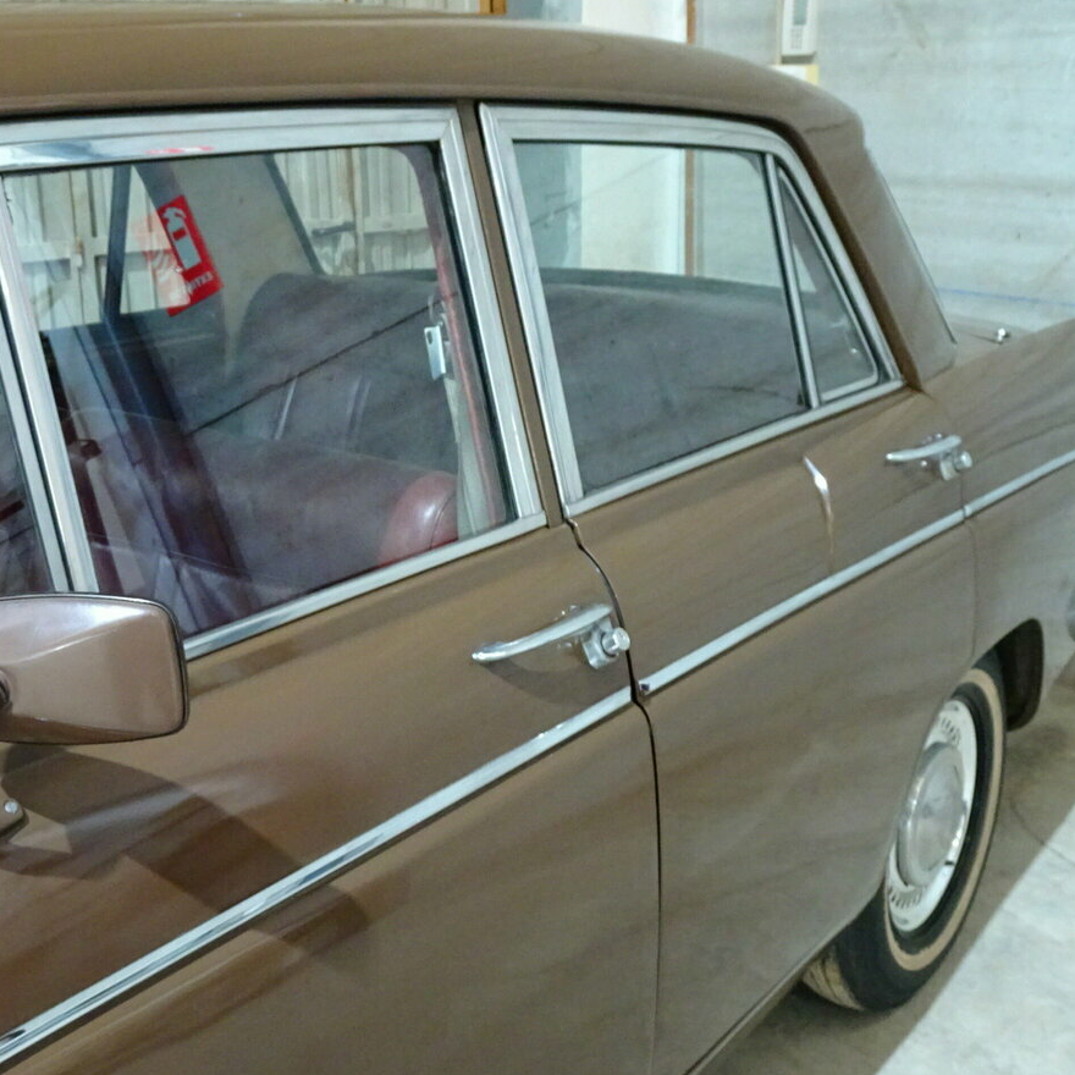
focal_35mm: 41
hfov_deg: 40.8
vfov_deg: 40.9
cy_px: 541
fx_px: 1441
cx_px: 453
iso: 1000
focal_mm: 5.79
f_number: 4
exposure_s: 1/5
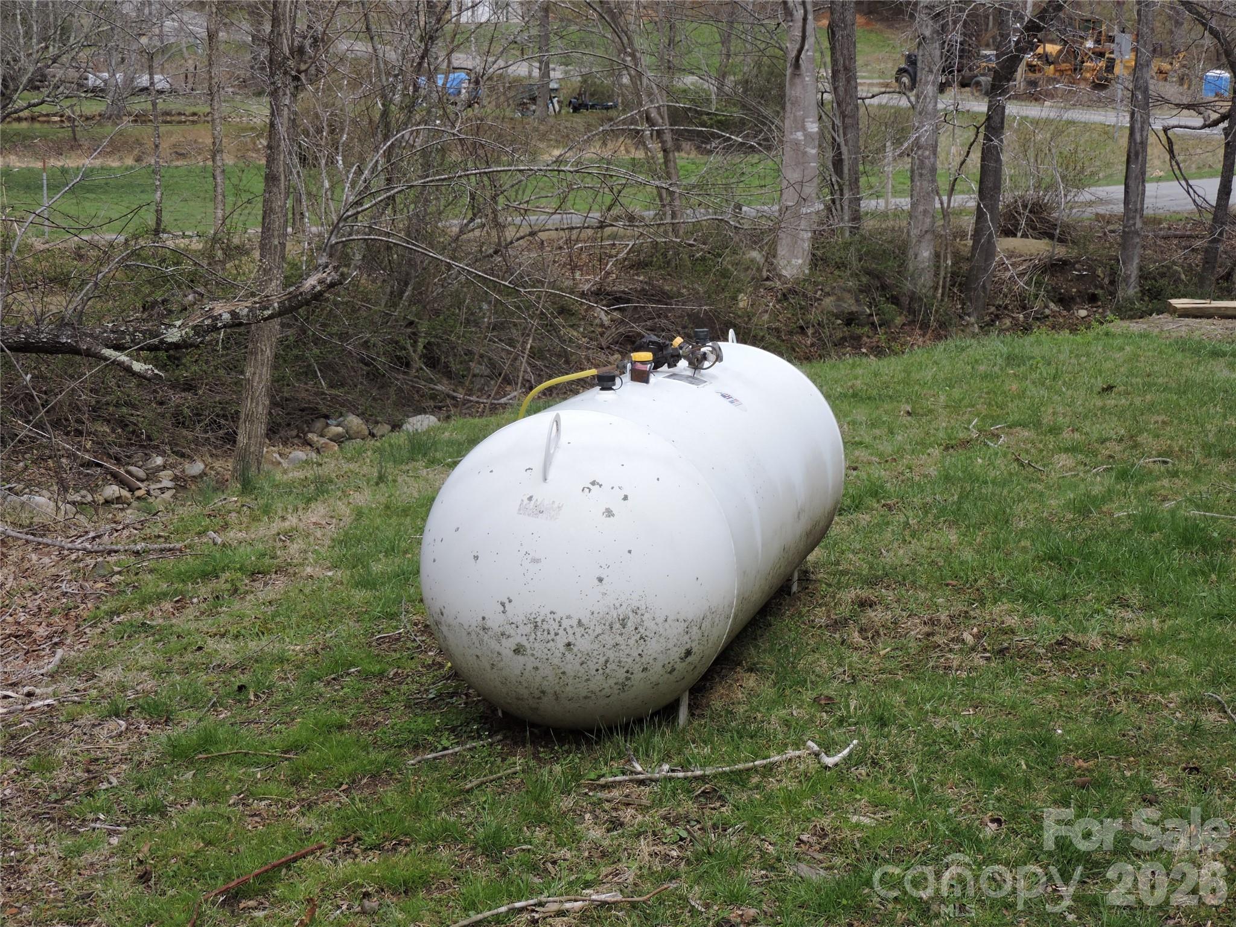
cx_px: 618
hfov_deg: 32.2
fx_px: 2142
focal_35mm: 60
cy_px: 464
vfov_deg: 24.4
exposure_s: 1/640
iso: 100
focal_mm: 10.7
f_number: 3.7
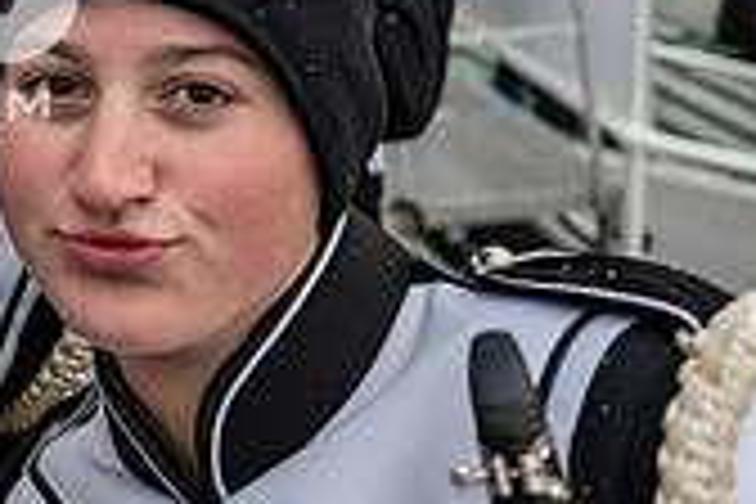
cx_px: -261
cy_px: -56
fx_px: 1743
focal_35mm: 83
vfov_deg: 16.0
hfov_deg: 21.7
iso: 160
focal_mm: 24
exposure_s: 1/500
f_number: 2.8
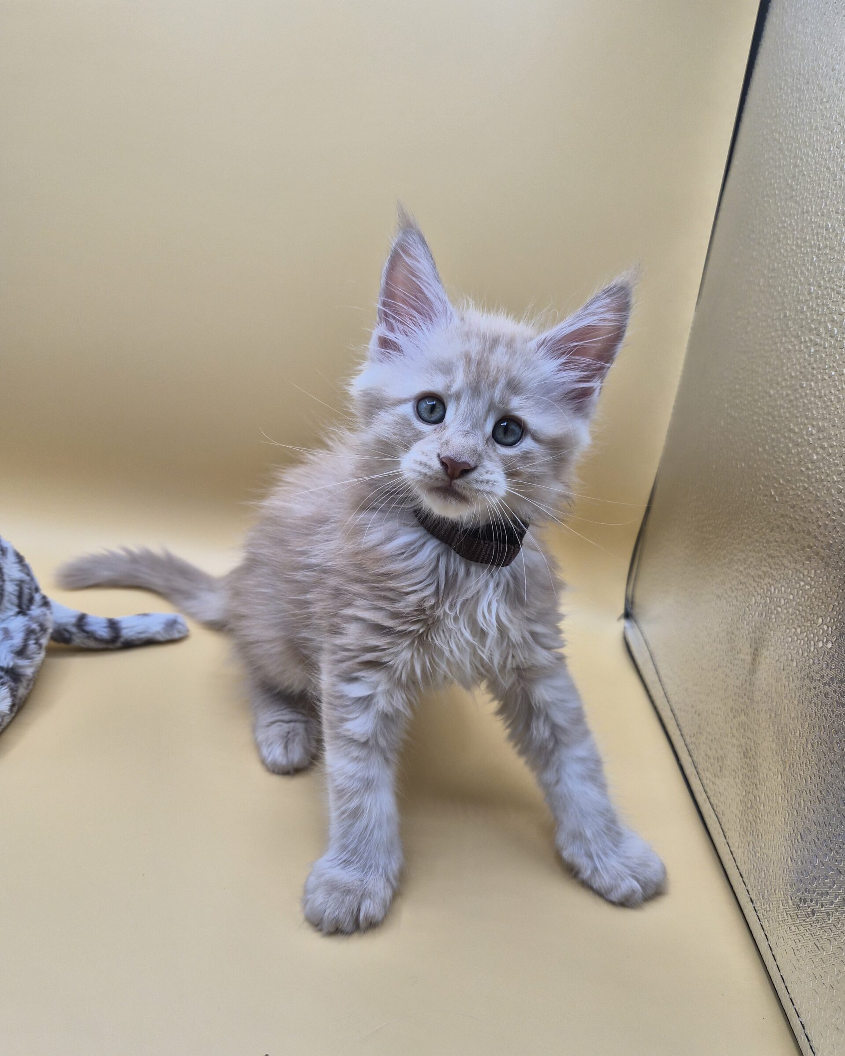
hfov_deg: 58.8
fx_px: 750
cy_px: 537
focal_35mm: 24
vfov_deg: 70.3
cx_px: 423
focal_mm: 5.4
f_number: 1.8
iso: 80
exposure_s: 1/728
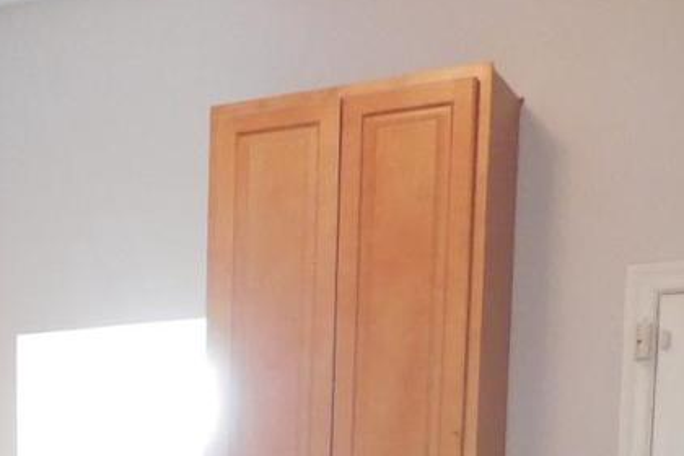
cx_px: -93
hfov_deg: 23.1
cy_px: 790
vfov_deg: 14.8
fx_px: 1558
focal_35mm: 82
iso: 220
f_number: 3
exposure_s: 1/30
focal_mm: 4
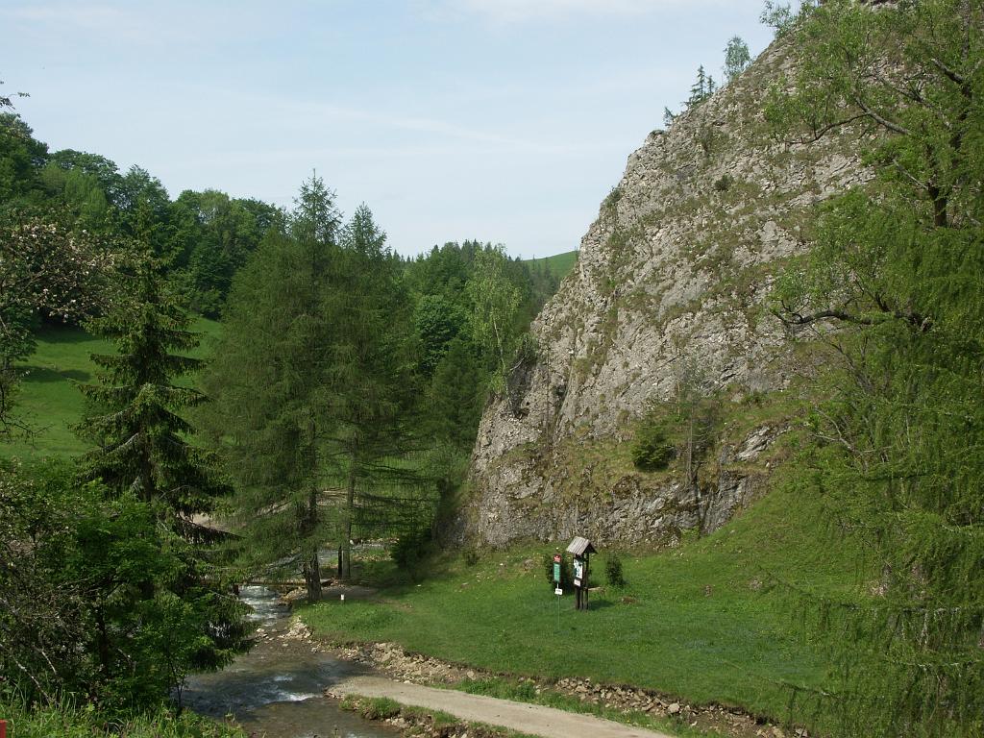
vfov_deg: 27.5
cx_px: 492
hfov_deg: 36.2
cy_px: 369
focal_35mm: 53
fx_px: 1507
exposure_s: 1/250
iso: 64
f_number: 6.3
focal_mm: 13.68
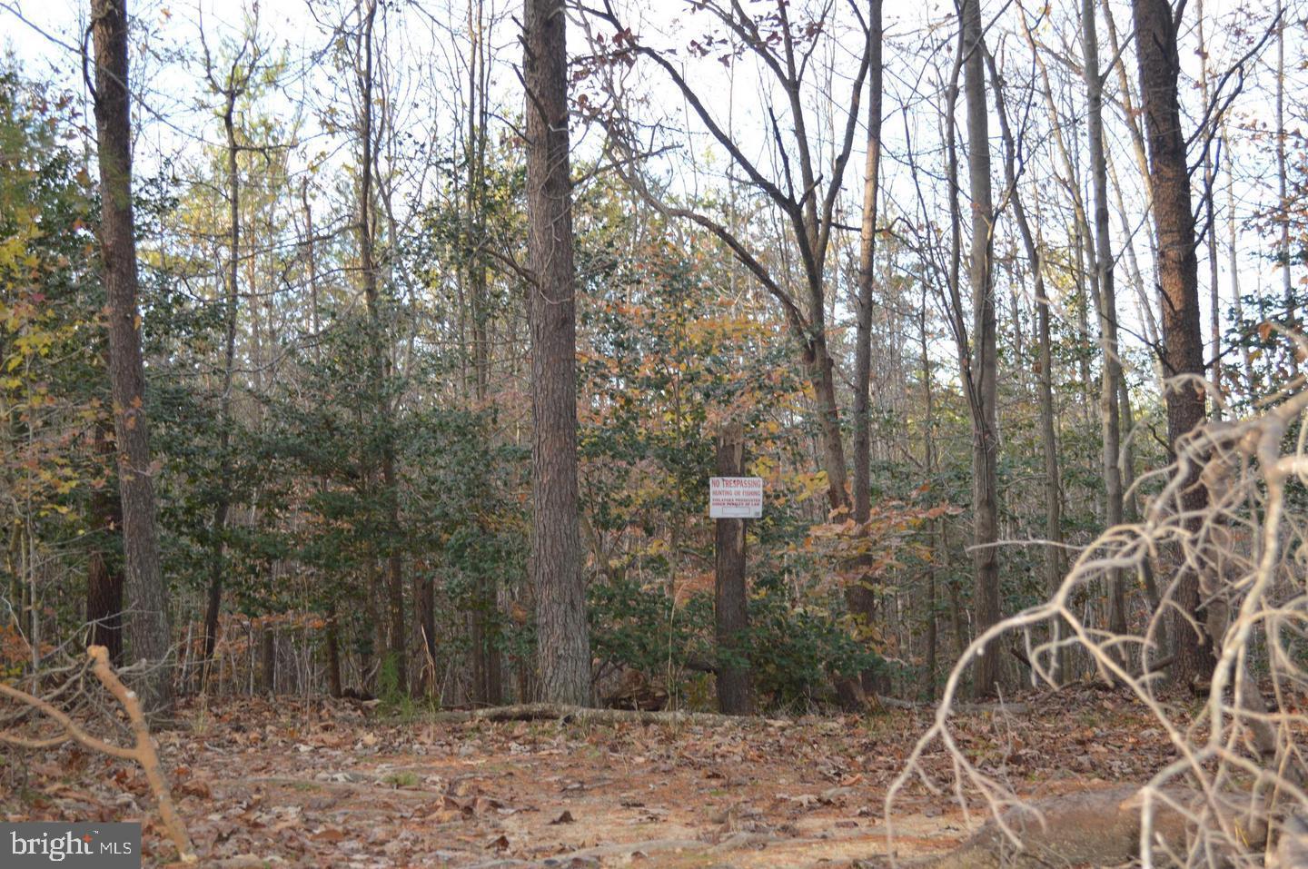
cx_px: 654
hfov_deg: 37.9
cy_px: 434
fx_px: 1906
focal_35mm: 52
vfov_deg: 25.7
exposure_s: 1/125
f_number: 5
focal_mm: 35
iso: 400
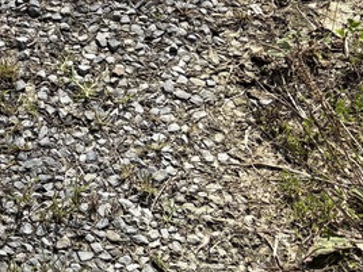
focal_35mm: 97
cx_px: -263
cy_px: -99
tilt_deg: -31.6
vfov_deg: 14.5
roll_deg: +13.8
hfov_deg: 17.1
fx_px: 1017
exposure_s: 1/2985
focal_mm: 5.96
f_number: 1.6
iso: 50
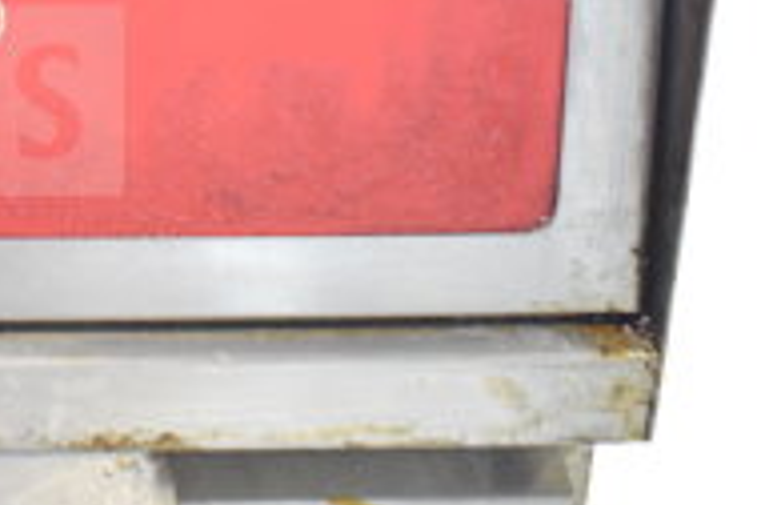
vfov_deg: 12.0
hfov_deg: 16.9
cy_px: -122
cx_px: -328
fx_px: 2347
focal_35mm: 112
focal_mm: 23
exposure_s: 1/40
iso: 1250
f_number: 3.8
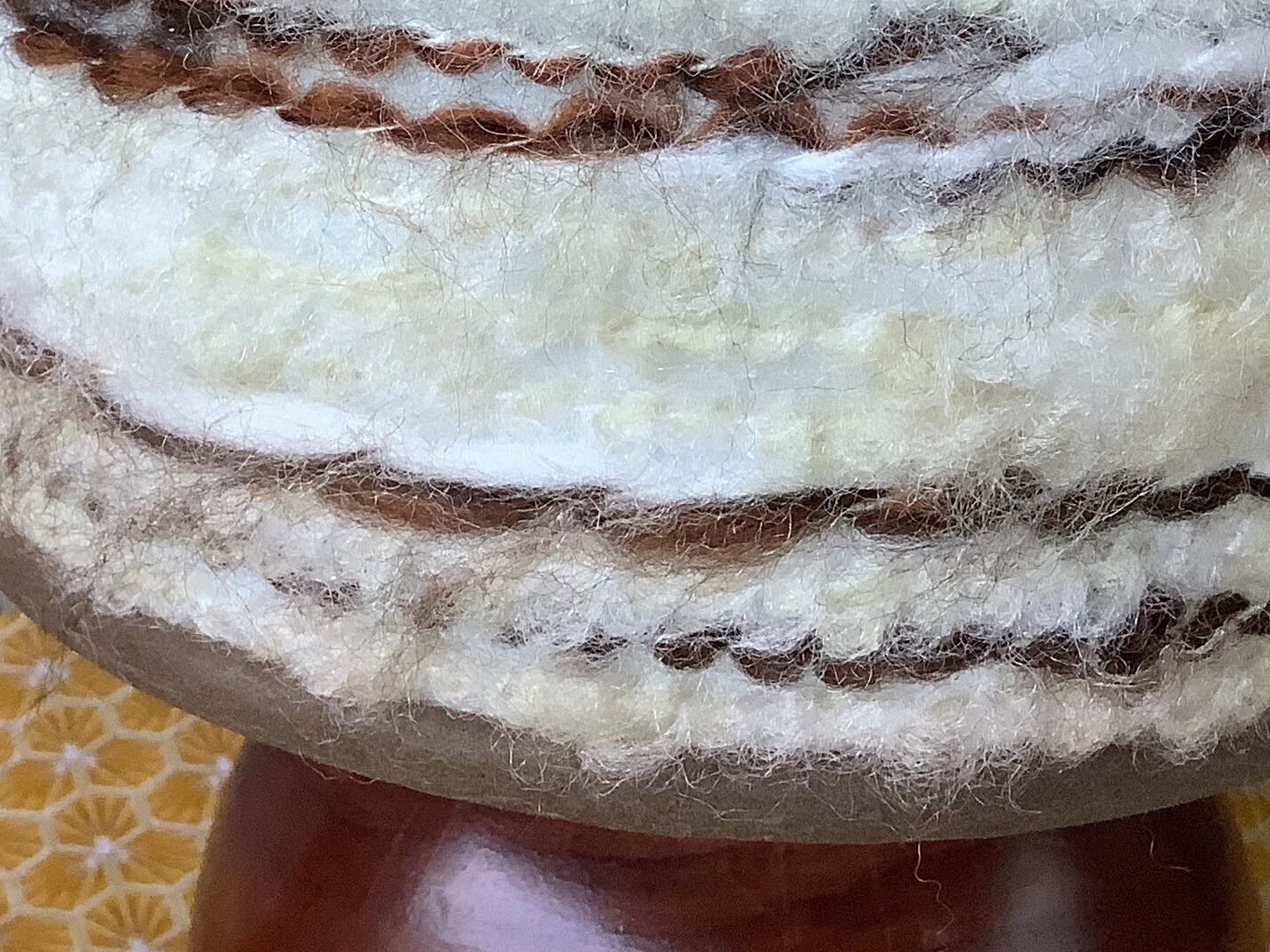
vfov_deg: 20.0
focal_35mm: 71
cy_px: -37
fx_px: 2605
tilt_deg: -16.5
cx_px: 569
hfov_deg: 27.4
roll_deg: -1.1
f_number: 2.4
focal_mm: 3.3
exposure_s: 1/60
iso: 100
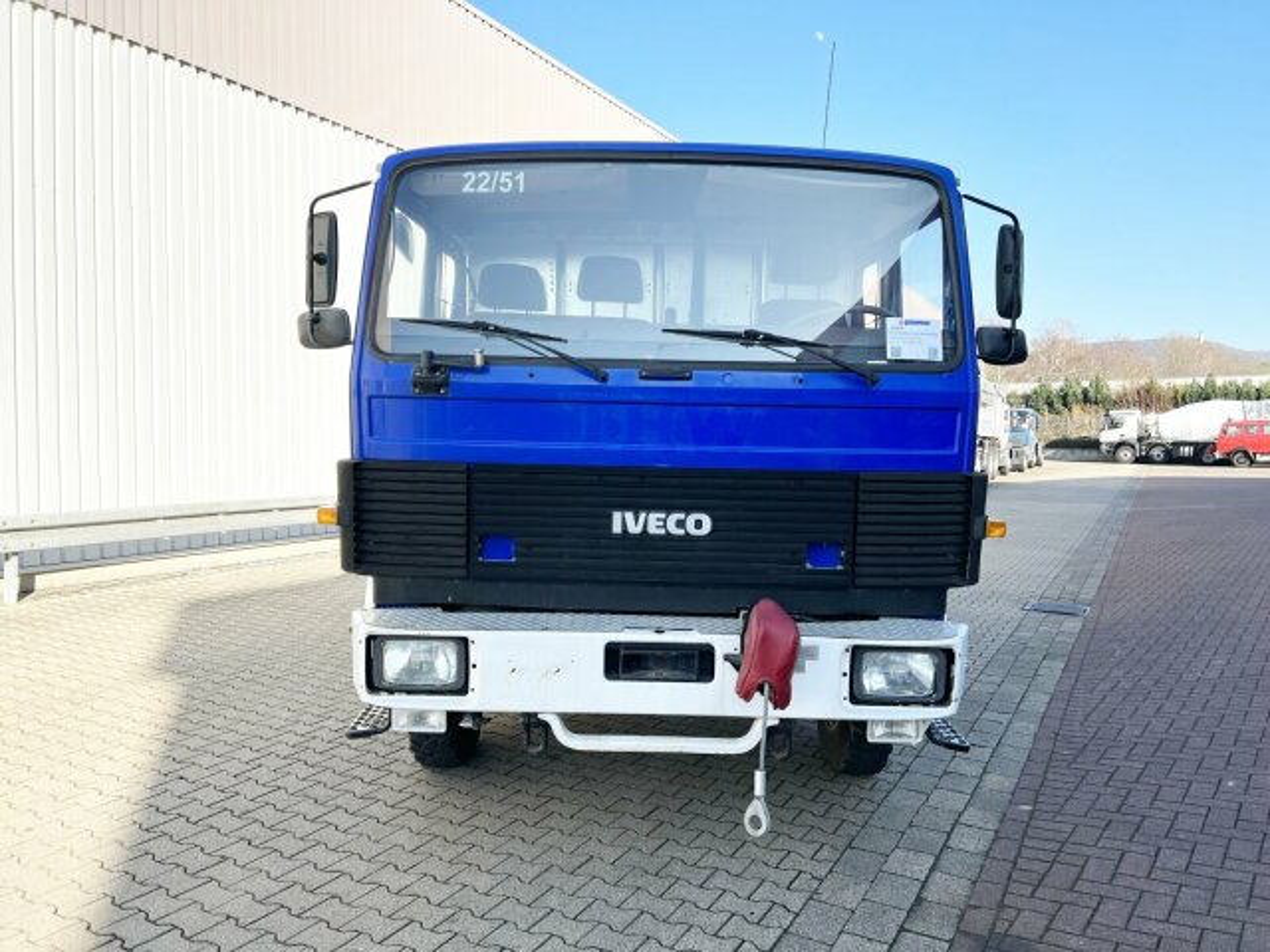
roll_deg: +0.6
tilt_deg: -1.8
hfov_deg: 67.3
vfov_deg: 53.1
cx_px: 635
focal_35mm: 26
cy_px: 476
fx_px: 954
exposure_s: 1/2457
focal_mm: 5.7
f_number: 1.5
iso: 50
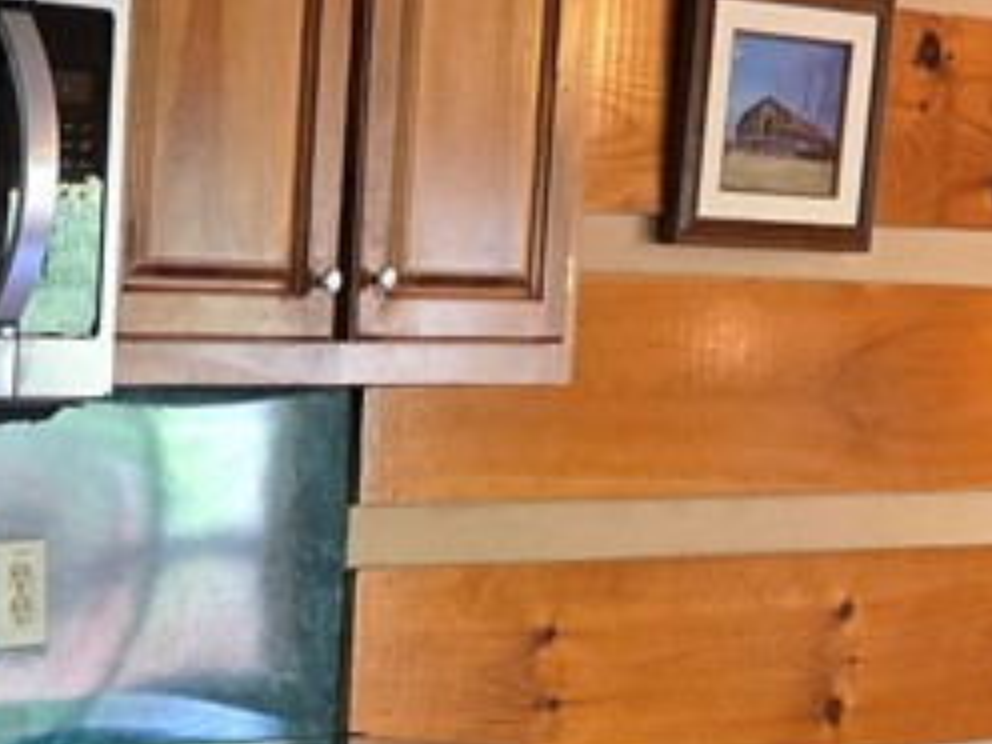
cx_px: -504
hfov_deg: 18.3
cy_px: 764
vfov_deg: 15.3
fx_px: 2722
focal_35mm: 95
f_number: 1.7
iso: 800
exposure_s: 1/120
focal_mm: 6.3
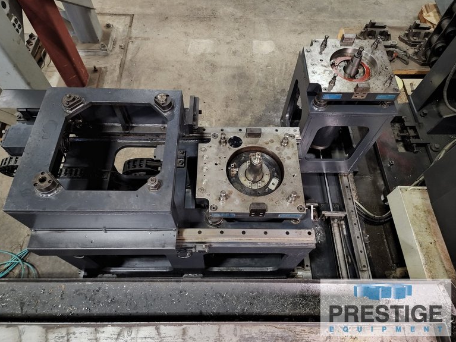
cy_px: 165
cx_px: 221
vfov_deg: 56.8
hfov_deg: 71.6
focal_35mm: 24
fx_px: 316
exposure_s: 1/40
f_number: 1.8
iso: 640
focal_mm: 6.4
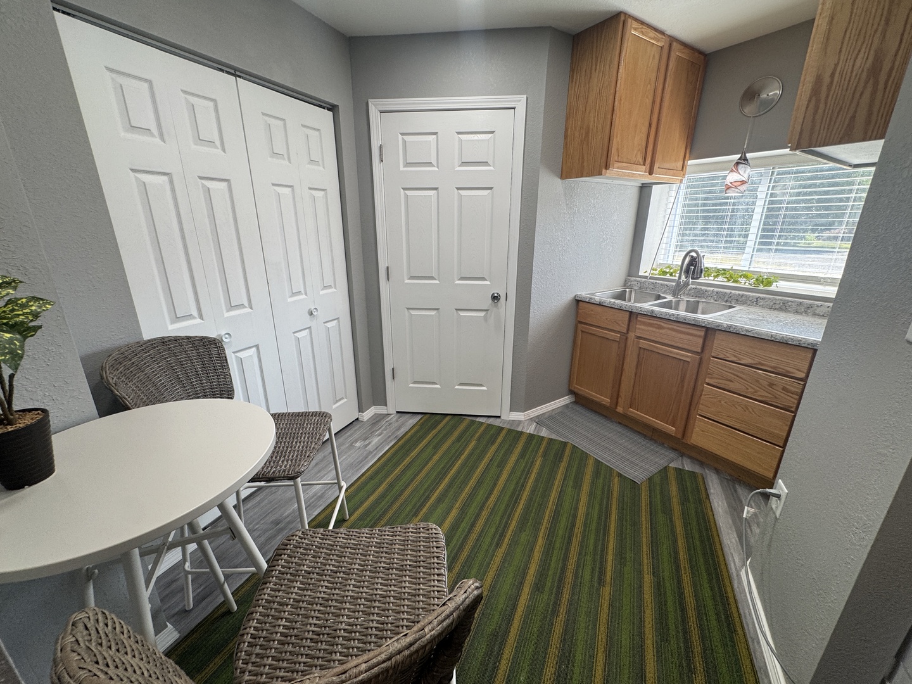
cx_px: 456
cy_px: 342
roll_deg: +0.9
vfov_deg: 85.7
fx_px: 369
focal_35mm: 14
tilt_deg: -17.9
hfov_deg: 102.1
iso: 100
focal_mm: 2.22
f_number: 2.2
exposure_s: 1/120
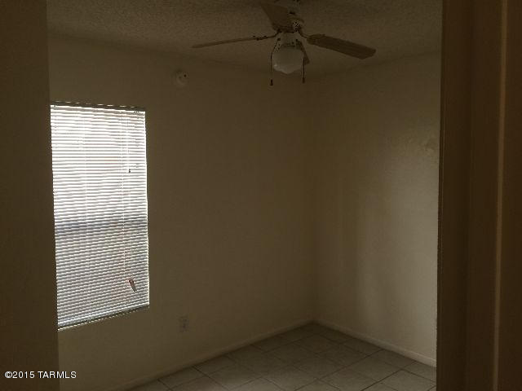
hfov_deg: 61.7
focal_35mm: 29
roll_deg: +1.1
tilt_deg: -5.3
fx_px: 437
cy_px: 196
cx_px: 261
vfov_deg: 48.2
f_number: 2.2
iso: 40
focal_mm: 4.15
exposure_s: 1/30
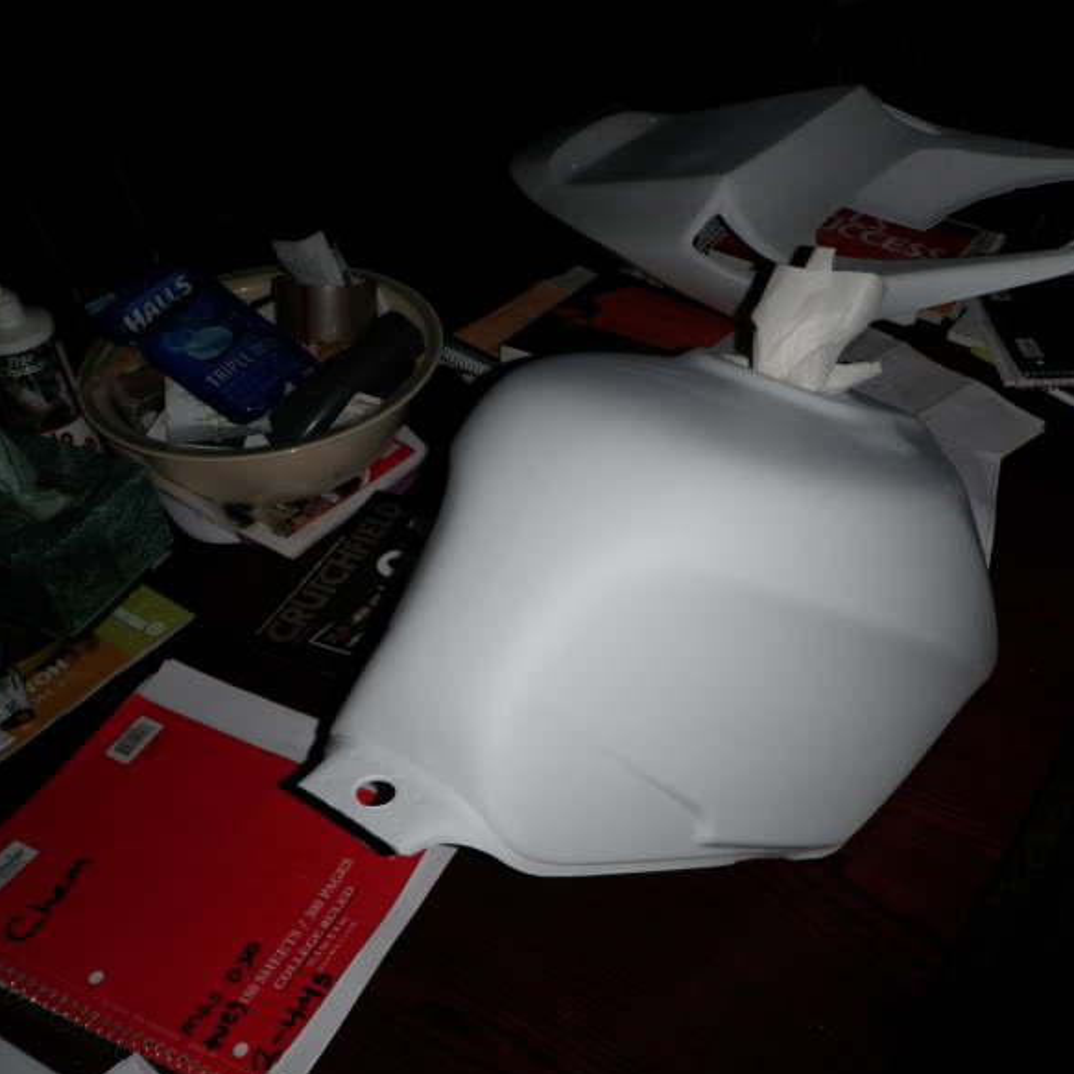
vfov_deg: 48.4
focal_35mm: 34
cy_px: 546
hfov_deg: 47.8
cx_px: 705
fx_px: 1193
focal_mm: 5
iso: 100
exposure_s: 1/30
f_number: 3.5
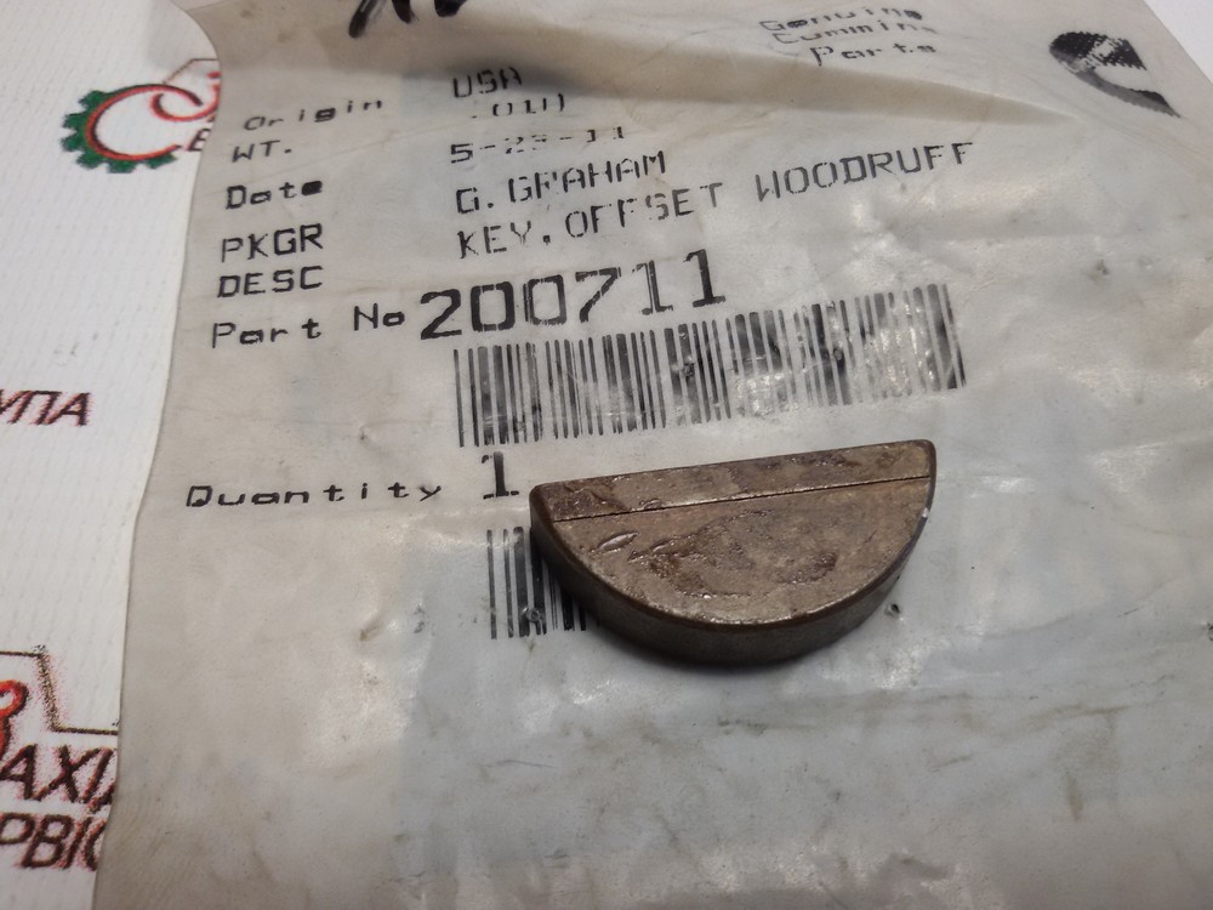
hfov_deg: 58.4
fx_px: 1086
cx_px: 606
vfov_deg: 45.4
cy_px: 455
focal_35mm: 31
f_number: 2.4
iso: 50
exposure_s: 1/50
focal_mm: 2.93
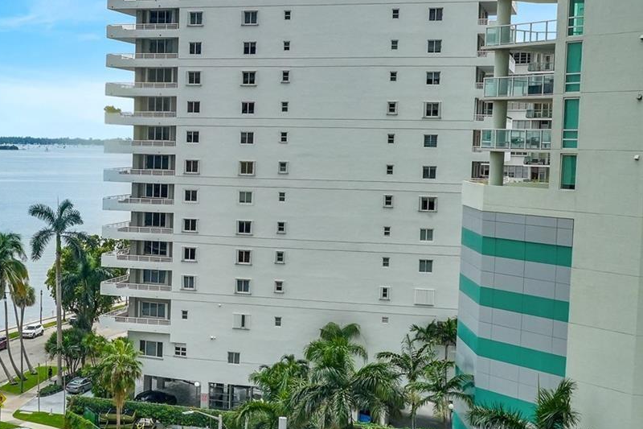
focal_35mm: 60
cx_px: 39
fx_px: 1071
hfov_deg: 31.5
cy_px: 204
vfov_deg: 22.6
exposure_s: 1/1250
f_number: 14
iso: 640
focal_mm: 20
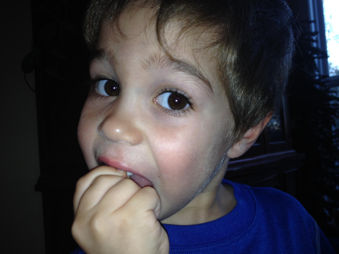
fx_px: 343
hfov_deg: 52.6
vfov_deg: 40.7
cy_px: 127
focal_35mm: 35
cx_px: 170
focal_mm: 4.28
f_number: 2.4
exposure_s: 1/56
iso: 50
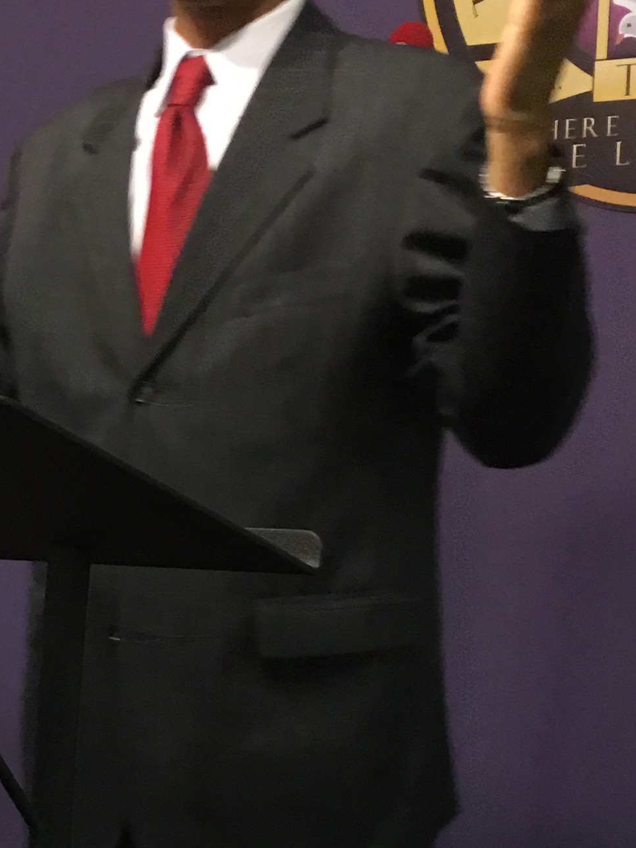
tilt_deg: -9.0
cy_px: 775
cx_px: -24
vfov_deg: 21.3
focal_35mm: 90
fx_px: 2205
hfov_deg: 16.0
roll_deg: -0.8
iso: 80
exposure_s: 1/10
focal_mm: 4.15
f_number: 2.2
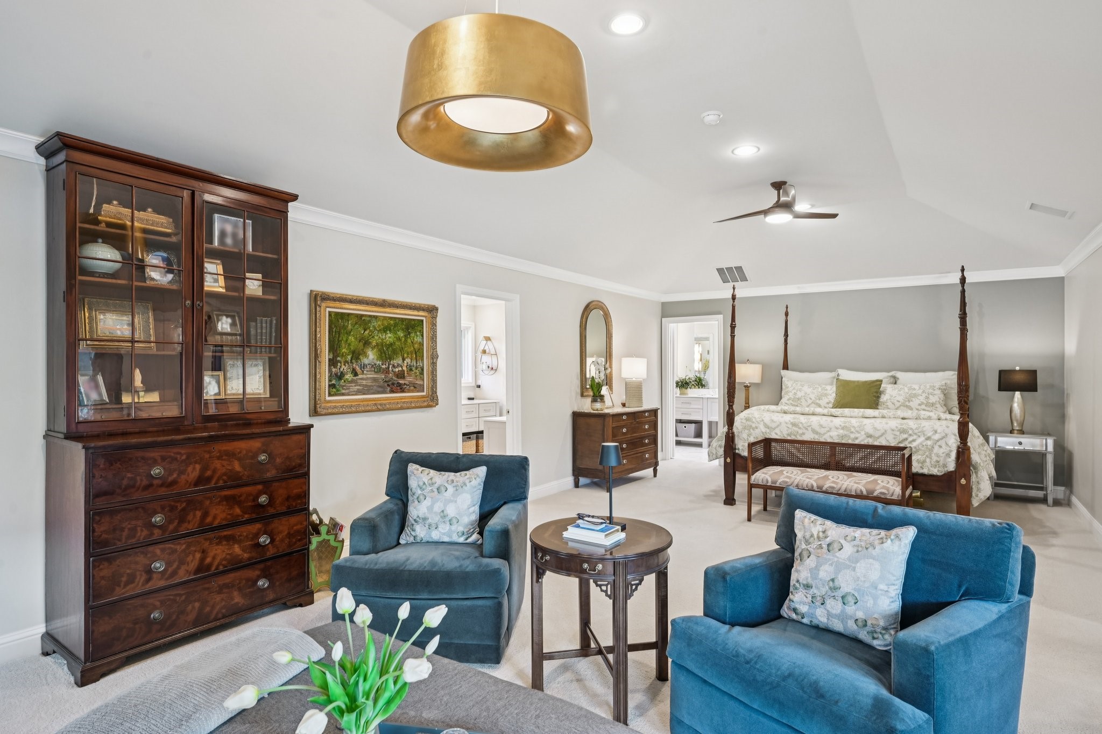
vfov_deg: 64.5
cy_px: 367
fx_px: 582
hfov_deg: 86.9
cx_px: 551
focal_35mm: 19
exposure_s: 1/8
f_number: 8
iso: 400
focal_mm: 19
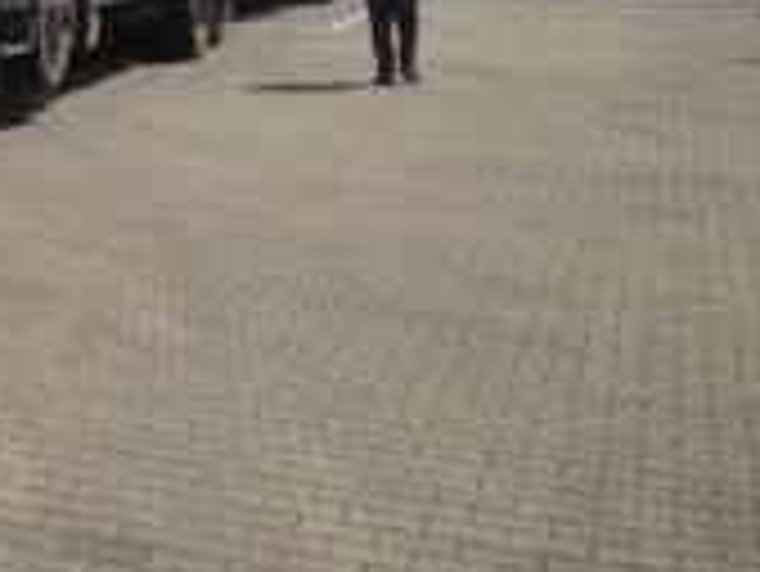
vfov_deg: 16.2
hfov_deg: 20.3
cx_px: -238
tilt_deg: -4.3
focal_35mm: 88
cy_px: -81
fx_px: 1933
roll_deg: -1.2
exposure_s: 1/2262
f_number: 2.4
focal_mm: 4.12
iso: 50
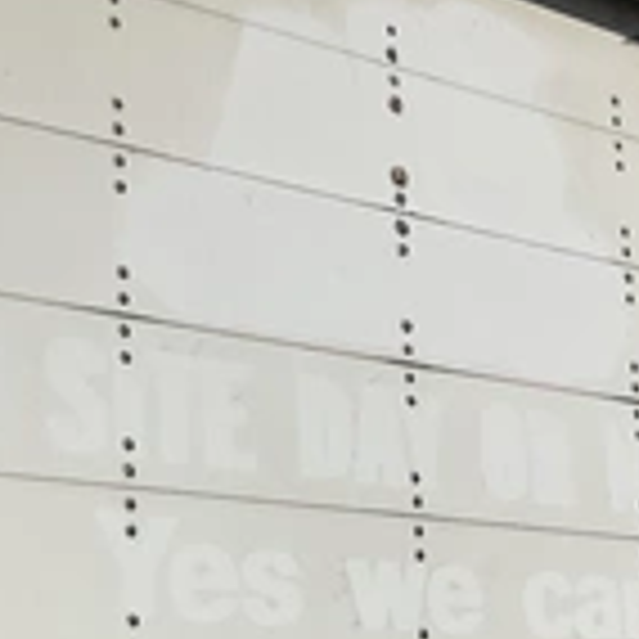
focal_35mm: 72
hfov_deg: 24.0
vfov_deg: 22.9
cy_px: 652
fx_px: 1504
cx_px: 310
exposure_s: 1/5814
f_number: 1.8
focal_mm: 3
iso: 25
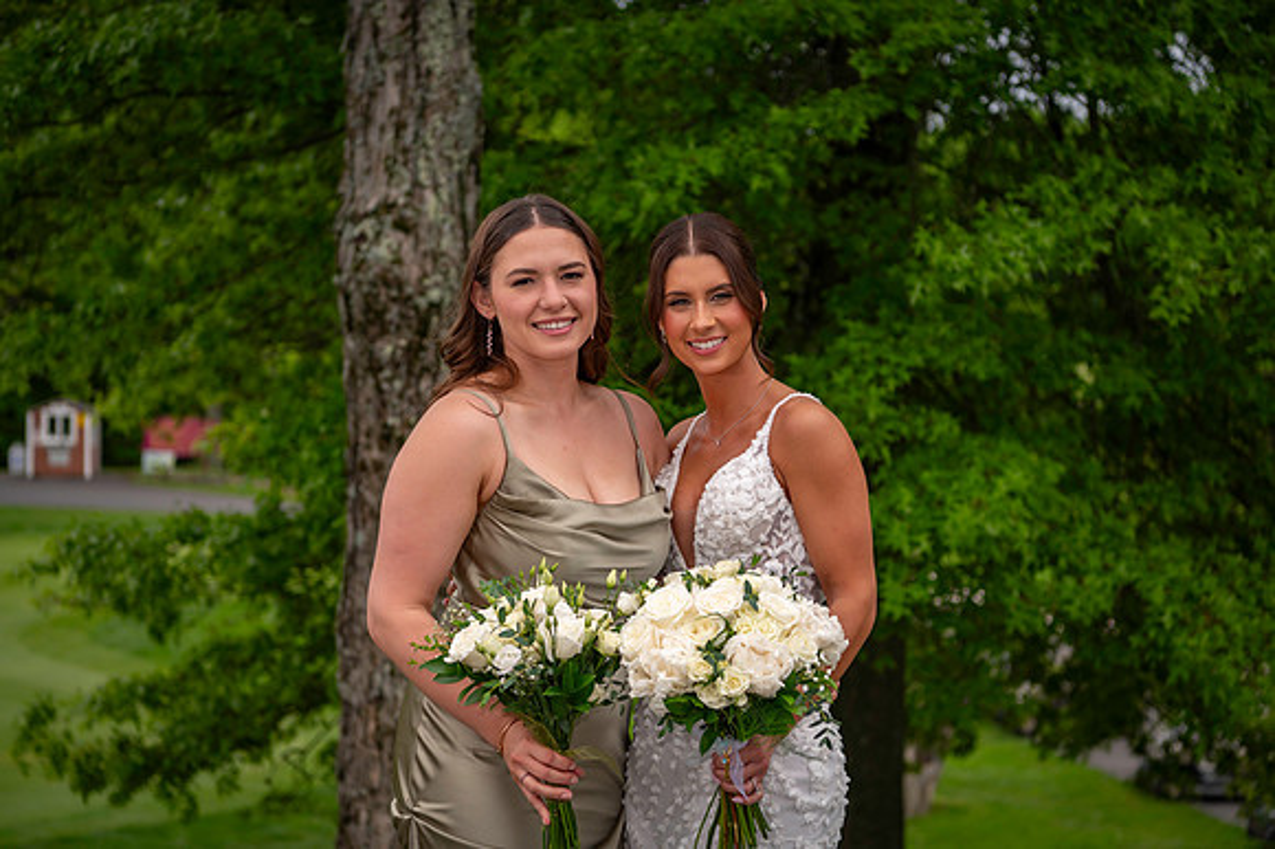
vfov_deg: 19.4
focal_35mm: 70
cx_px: 638
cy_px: 424
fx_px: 2478
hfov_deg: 28.9
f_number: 4
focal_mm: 70
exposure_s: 1/1000
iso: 200
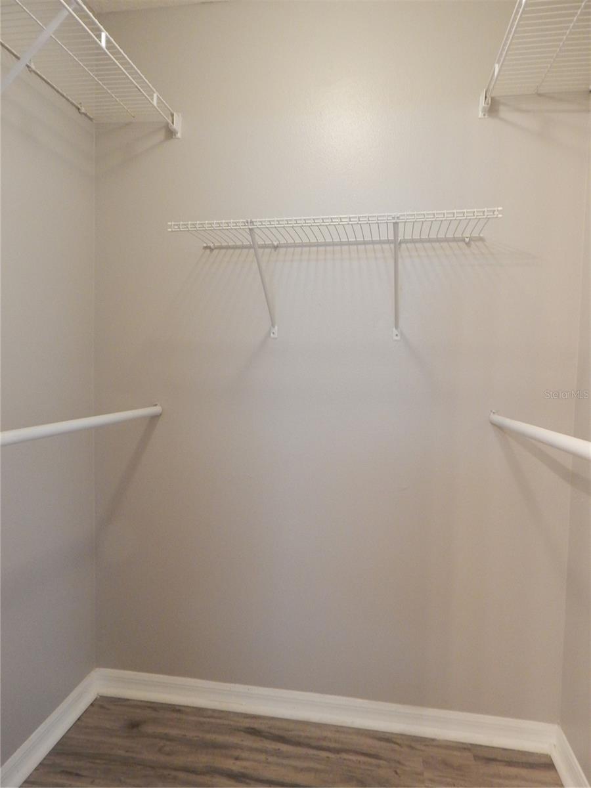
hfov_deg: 61.1
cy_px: 394
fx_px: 501
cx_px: 296
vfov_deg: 76.4
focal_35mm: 22
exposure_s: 1/15
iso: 400
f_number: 3
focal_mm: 4
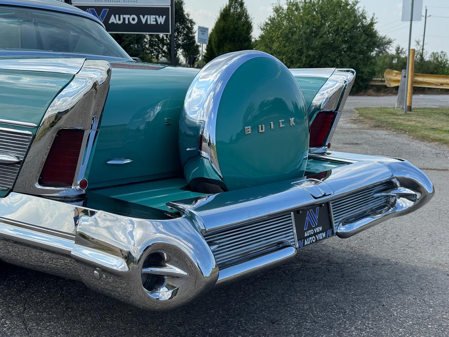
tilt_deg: -8.7
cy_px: 168
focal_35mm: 48
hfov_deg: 39.7
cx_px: 224
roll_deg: -0.9
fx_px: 623
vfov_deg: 30.3
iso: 64
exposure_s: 1/2110
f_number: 1.78
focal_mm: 6.76
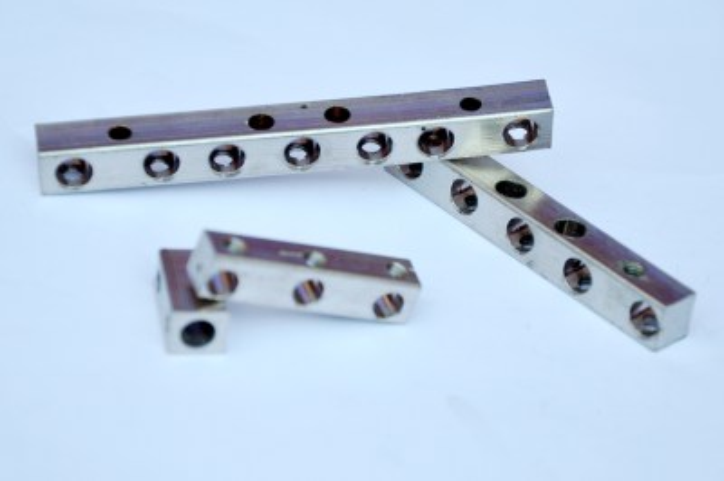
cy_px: 240
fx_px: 3165
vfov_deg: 8.7
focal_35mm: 158
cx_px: 362
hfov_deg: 13.1
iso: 200
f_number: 6.3
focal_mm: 105
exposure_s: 1/640
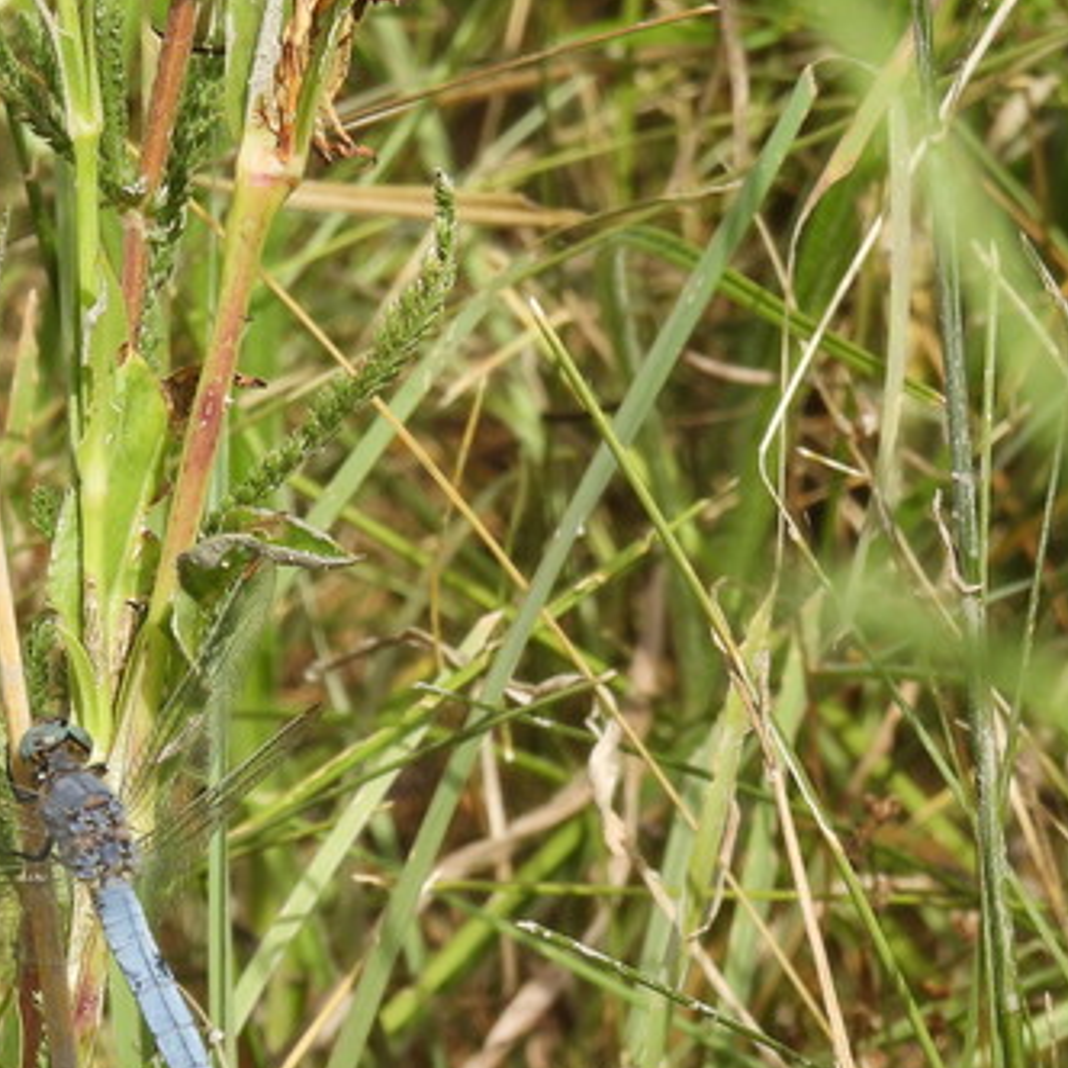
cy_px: 753
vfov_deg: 1.9
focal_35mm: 908
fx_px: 31695
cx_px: 92
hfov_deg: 1.9
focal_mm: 71.4
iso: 100
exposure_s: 1/320
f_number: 5.6
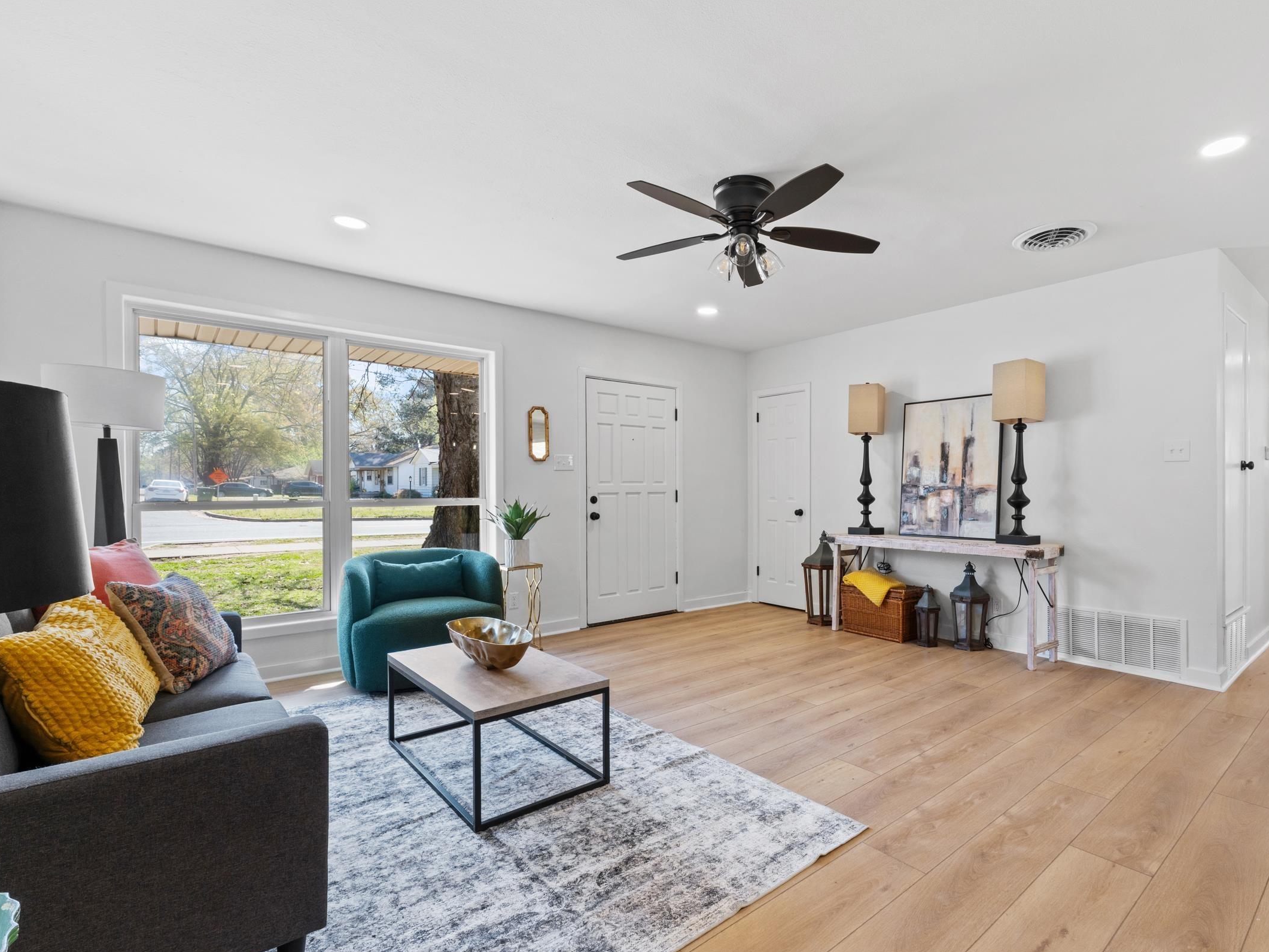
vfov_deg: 74.7
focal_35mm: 17
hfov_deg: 90.2
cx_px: 740
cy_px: 481
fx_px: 623
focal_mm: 10
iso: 200
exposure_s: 1/4
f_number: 9
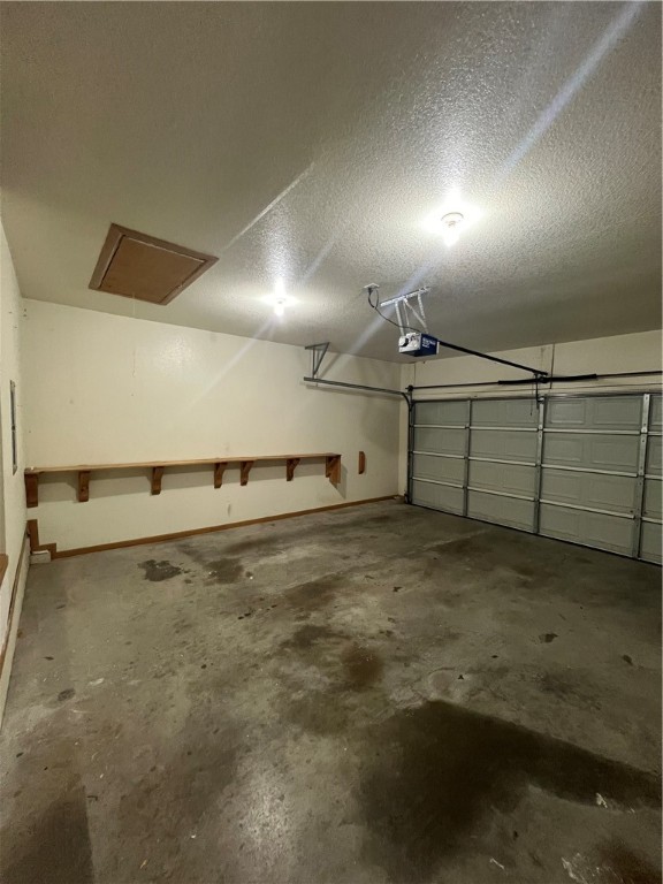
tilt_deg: -3.8
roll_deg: -0.7
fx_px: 332
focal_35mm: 13
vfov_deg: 106.2
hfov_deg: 89.9
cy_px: 442
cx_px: 332
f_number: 1.8
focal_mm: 1.57
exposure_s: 1/60
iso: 500
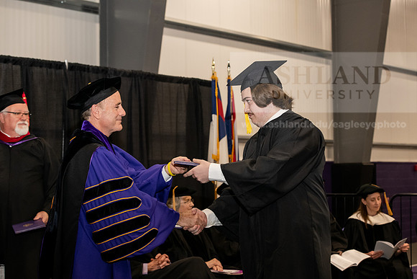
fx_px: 811
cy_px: 140
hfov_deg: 28.8
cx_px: 208
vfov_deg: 19.5
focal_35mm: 70
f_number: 5.6
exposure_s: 1/200
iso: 2500
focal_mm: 70
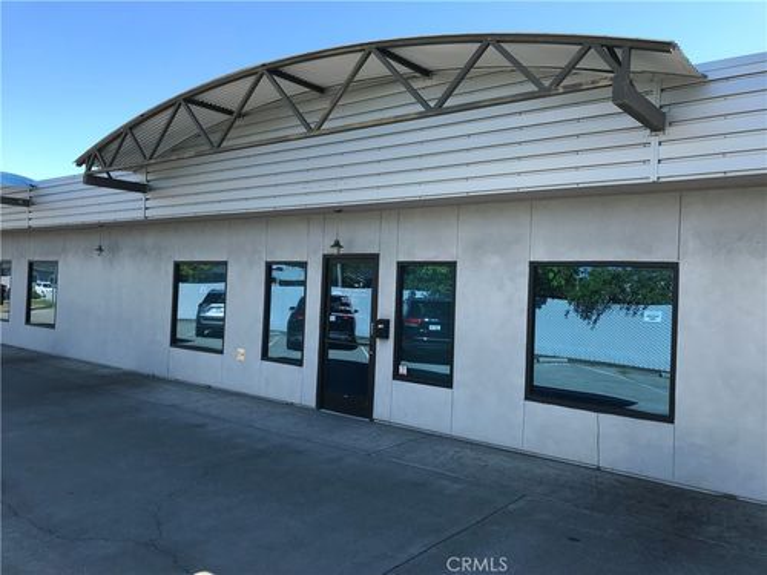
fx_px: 620
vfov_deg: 49.7
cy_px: 288
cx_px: 384
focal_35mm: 28
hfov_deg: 63.4
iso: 20
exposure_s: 1/805
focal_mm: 3.99
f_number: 1.8
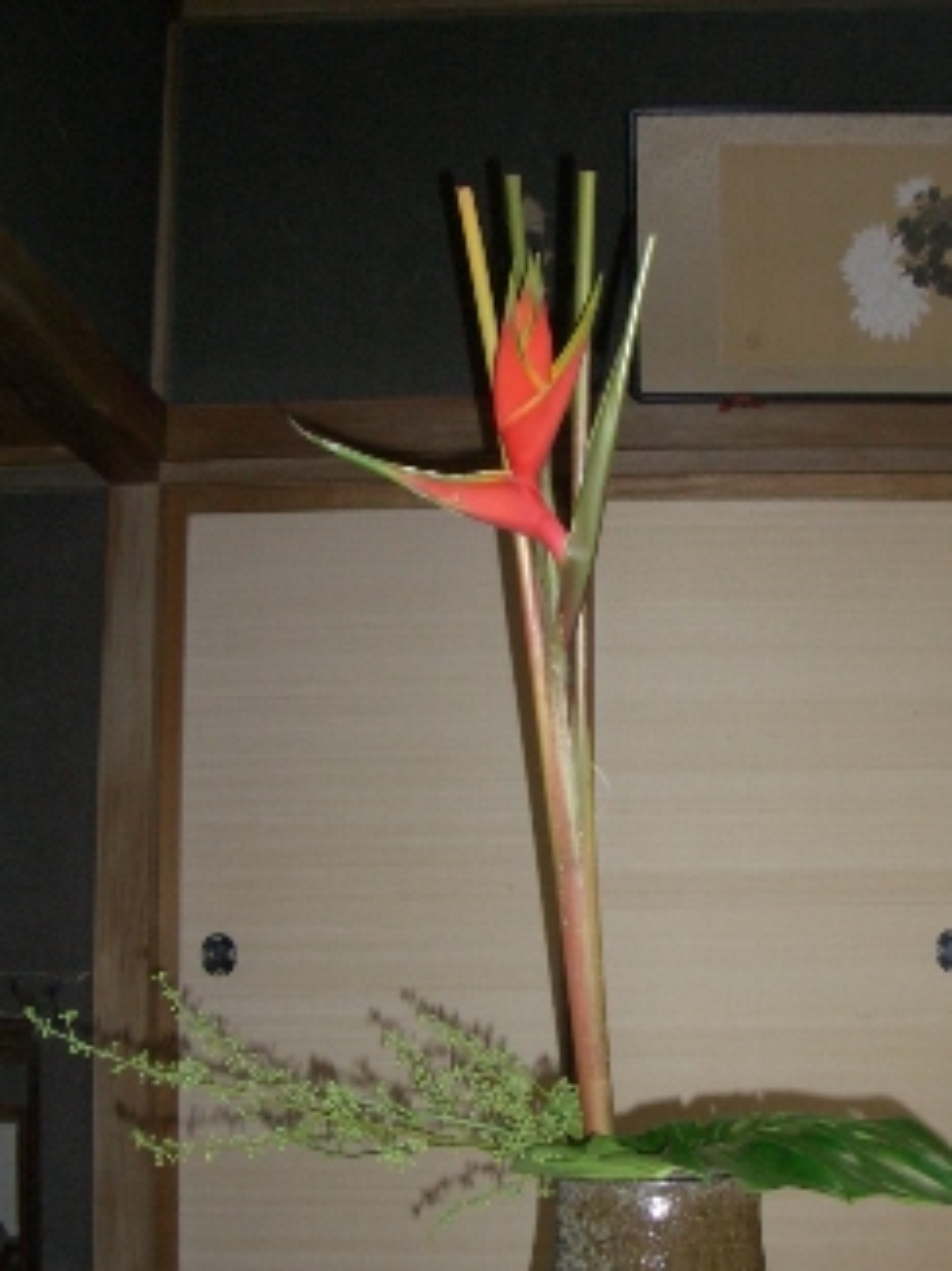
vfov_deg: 39.4
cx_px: 587
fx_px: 1761
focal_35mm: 48
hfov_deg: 30.1
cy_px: 793
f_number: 2.6
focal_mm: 5.8
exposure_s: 1/60
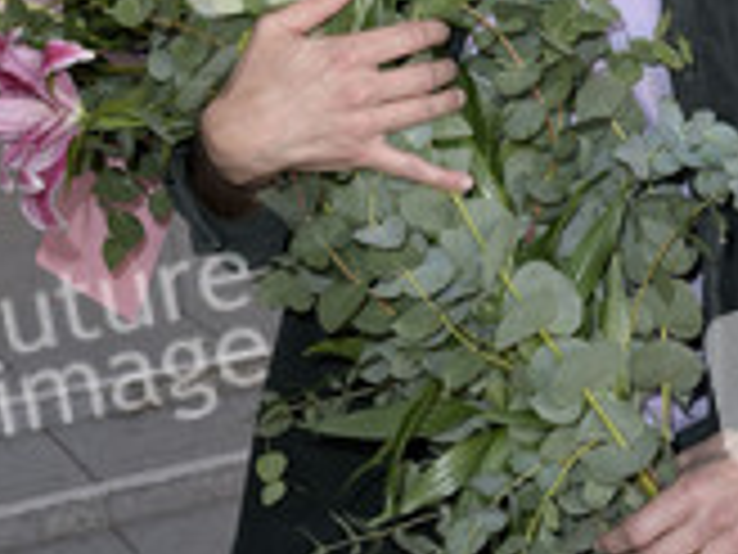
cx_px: 526
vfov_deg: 21.4
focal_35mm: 68
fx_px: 1450
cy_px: 135
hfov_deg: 28.3
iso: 500
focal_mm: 29
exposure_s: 1/125
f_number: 6.3
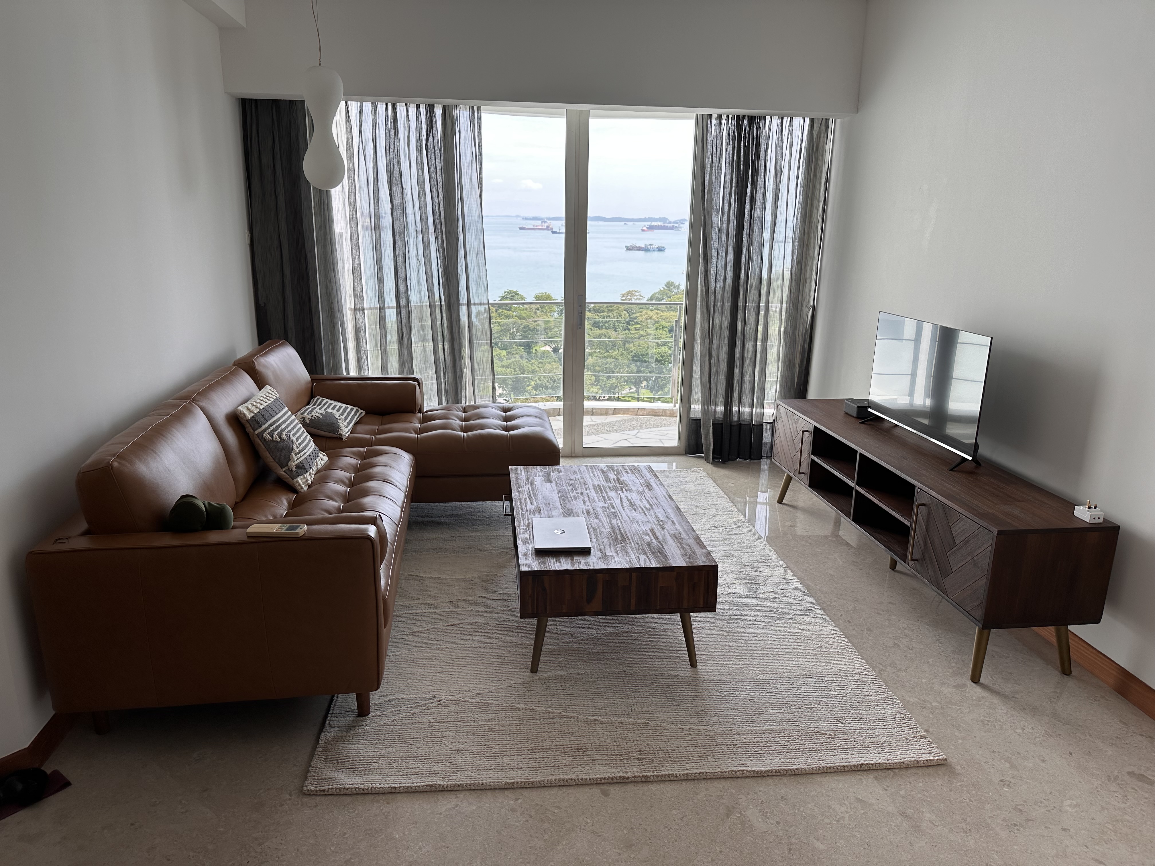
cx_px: 578
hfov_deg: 71.6
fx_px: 801
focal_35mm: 24
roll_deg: -0.7
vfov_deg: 56.8
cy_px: 433
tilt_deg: -14.8
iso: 80
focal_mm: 6.86
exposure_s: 1/444
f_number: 1.78
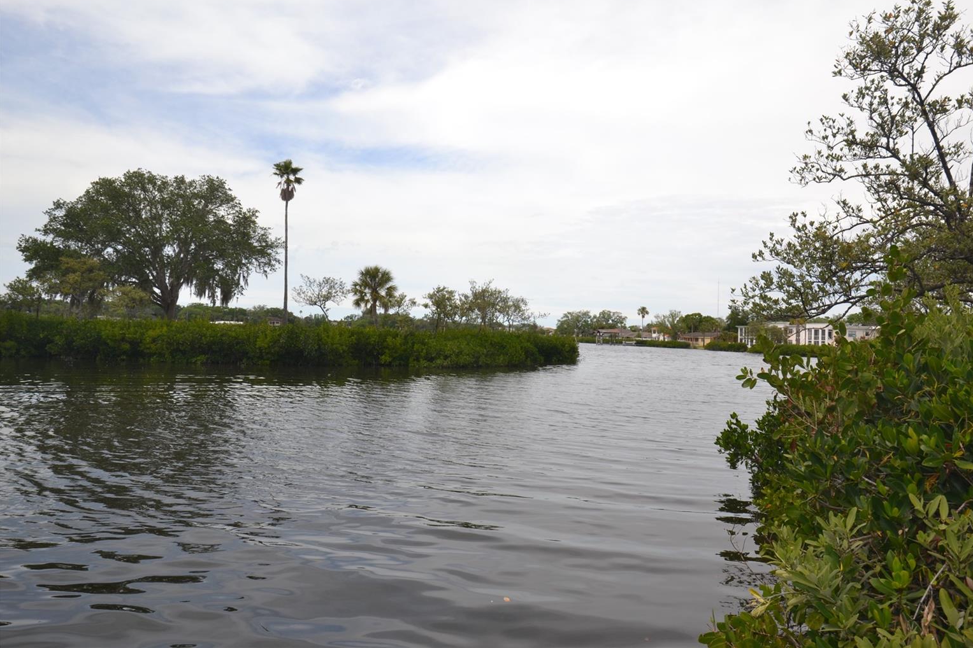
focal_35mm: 22
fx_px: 595
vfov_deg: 57.2
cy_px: 309
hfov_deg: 78.5
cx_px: 508
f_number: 8
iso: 100
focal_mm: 14
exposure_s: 1/200
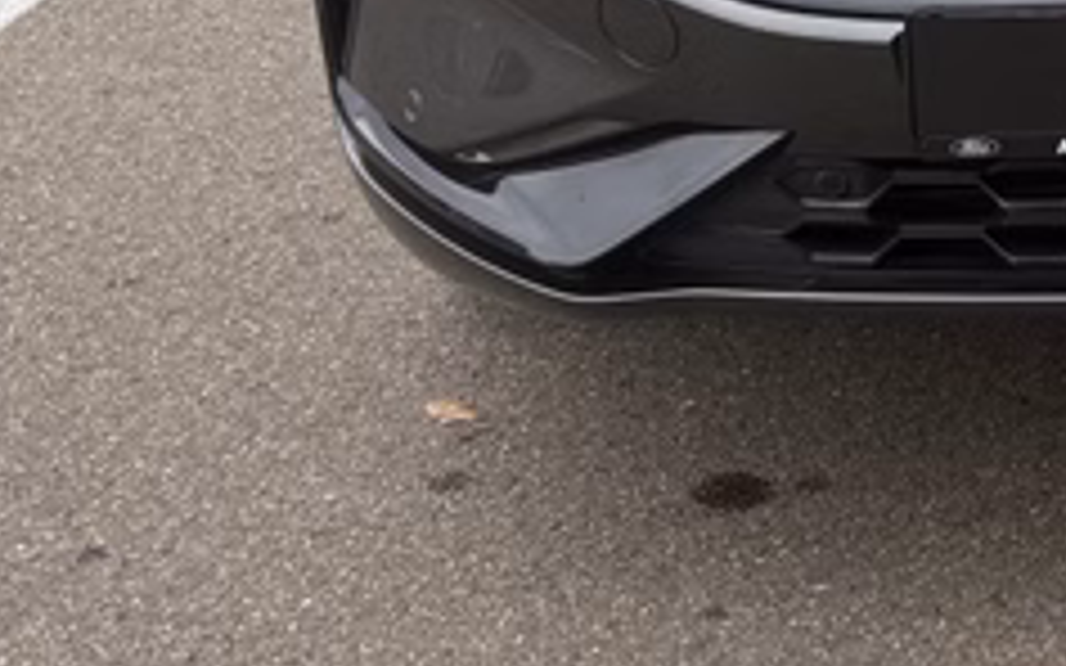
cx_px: 1304
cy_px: -572
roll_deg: +1.3
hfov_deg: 20.7
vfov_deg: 12.7
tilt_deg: -7.9
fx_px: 2701
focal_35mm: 93
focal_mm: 5.96
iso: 50
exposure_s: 1/933
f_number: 1.6
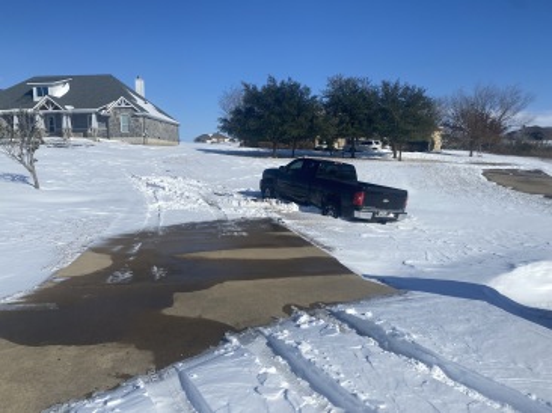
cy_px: 206
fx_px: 414
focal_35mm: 26
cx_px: 276
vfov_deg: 53.0
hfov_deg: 67.3
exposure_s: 1/8197
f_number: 1.8
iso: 32
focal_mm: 4.25
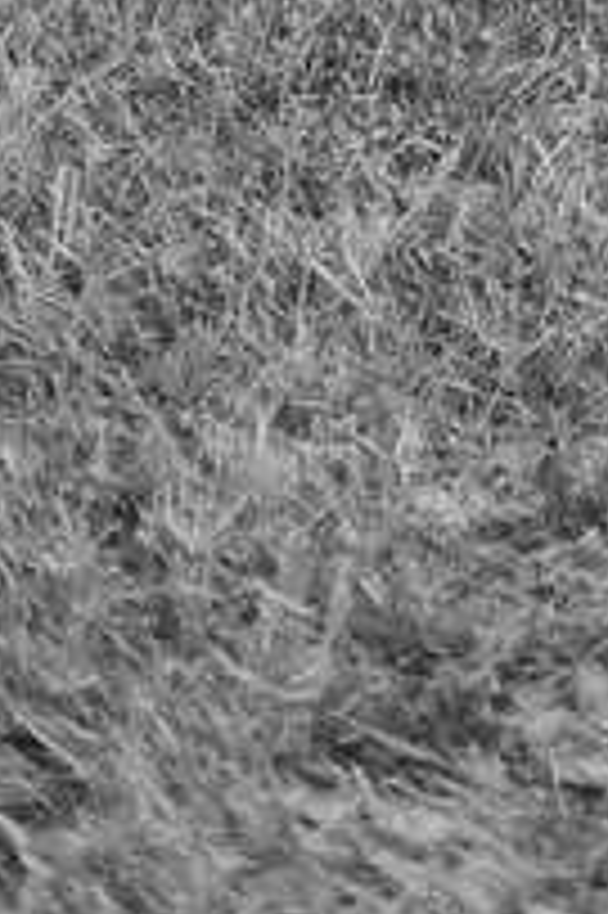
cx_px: 2069
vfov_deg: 4.8
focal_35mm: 394
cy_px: -2566
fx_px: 9998
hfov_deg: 3.4
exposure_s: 1/400
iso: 200
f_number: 2
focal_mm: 50
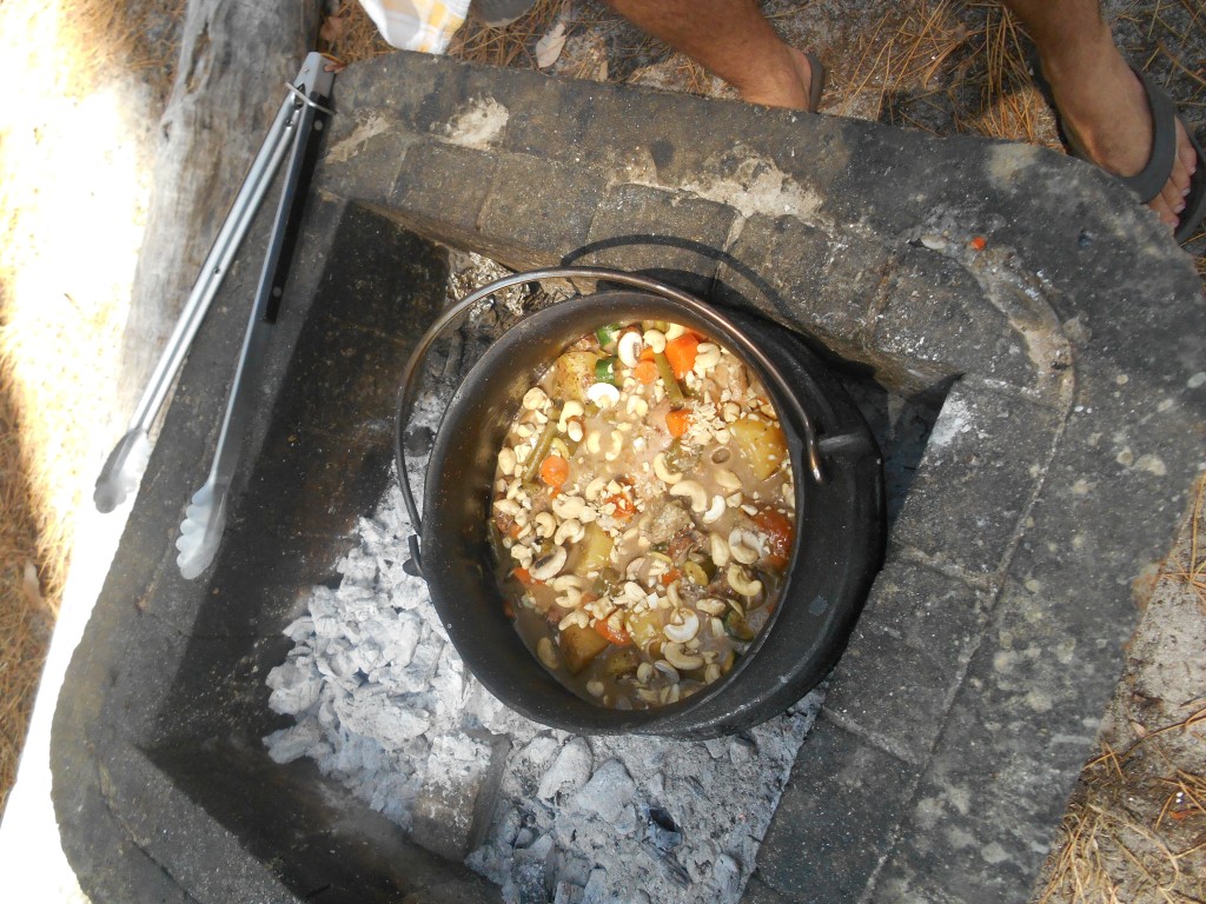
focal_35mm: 26
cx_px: 603
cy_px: 452
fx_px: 906
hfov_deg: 67.3
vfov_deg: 53.1
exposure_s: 1/250
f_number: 3.4
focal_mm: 4.7
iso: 280
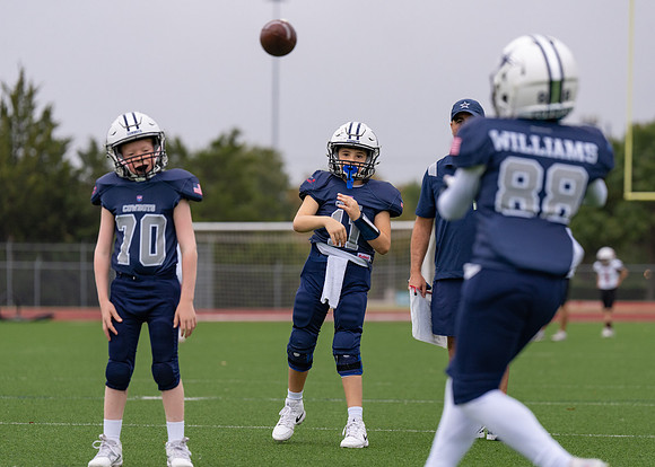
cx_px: 386
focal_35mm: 186
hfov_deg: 10.8
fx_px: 3455
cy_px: 233
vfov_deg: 7.7
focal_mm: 143
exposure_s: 1/1000
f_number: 2.8
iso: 640
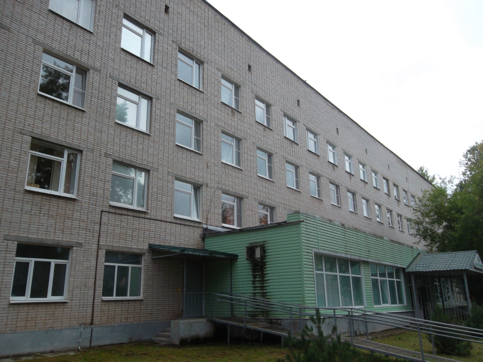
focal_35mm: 27
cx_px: 242
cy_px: 181
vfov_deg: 51.4
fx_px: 377
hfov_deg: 65.3
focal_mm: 4.9
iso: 80
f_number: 3.5
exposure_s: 1/180
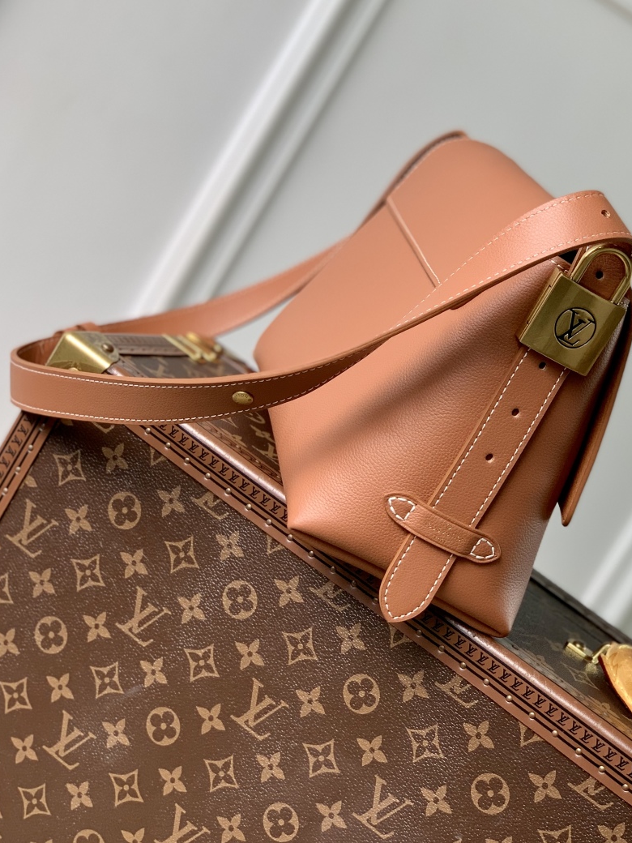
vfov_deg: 27.0
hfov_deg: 20.4
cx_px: 390
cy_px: 337
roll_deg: -31.4
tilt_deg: -8.3
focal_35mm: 72
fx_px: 1753
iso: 32
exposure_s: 1/122
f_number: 2.4
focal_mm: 6
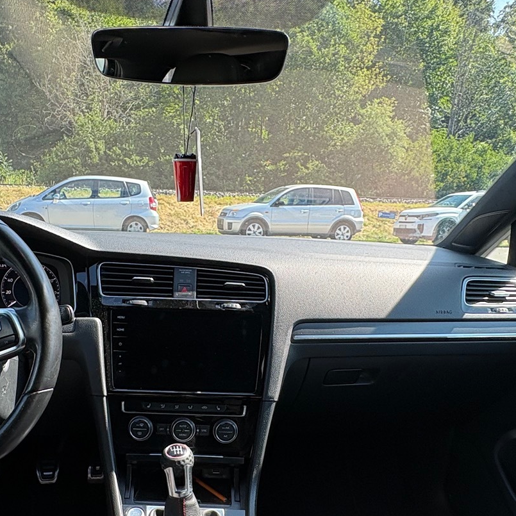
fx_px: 523
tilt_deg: -16.2
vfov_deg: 50.8
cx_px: 213
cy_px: 374
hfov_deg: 52.3
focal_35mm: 31
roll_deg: -2.8
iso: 40
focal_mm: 2.22
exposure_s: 1/119
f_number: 2.2
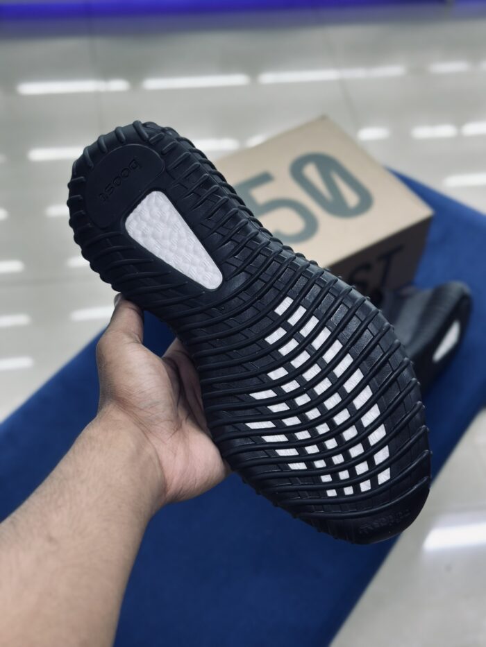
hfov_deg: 30.3
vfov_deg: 39.7
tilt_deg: -51.3
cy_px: 324
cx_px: 243
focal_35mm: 48
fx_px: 898
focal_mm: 6.86
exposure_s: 1/100
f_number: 1.78
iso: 80
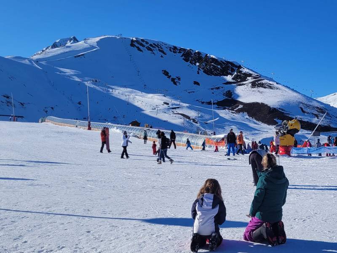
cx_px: 168
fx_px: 253
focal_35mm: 26
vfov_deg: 53.1
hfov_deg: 67.3
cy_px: 126
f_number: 1.8
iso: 40
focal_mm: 5.4
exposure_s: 1/4481
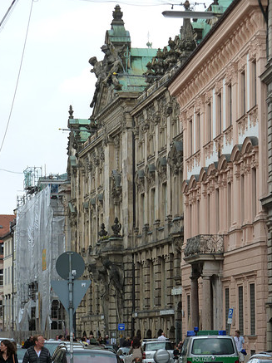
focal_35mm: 141
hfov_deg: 10.5
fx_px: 1479
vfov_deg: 14.0
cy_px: 179
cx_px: 134
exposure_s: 1/160
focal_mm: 22.5
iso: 125
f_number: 4.5
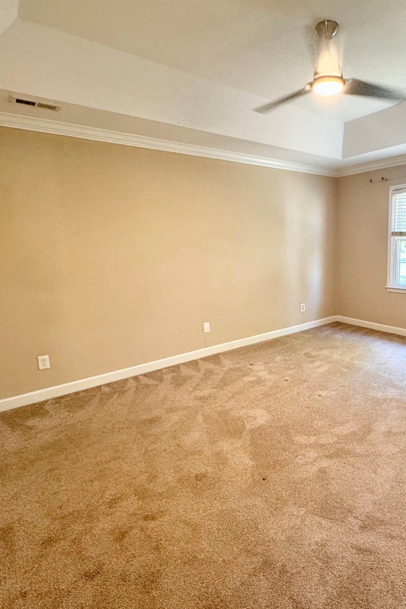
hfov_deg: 59.2
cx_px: 297
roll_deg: +1.7
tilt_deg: -11.2
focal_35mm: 20
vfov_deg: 84.0
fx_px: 338
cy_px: 300
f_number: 2.2
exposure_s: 1/60
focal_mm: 2.22
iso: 400
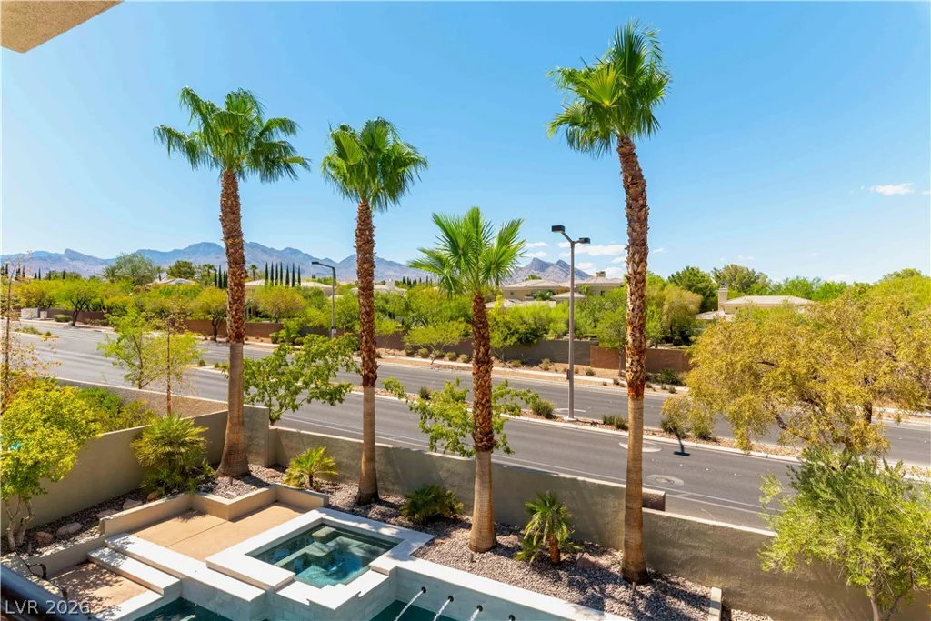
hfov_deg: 84.0
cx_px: 466
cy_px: 310
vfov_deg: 61.9
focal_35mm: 20
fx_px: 517
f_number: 10
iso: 400
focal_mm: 20
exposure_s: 1/8000
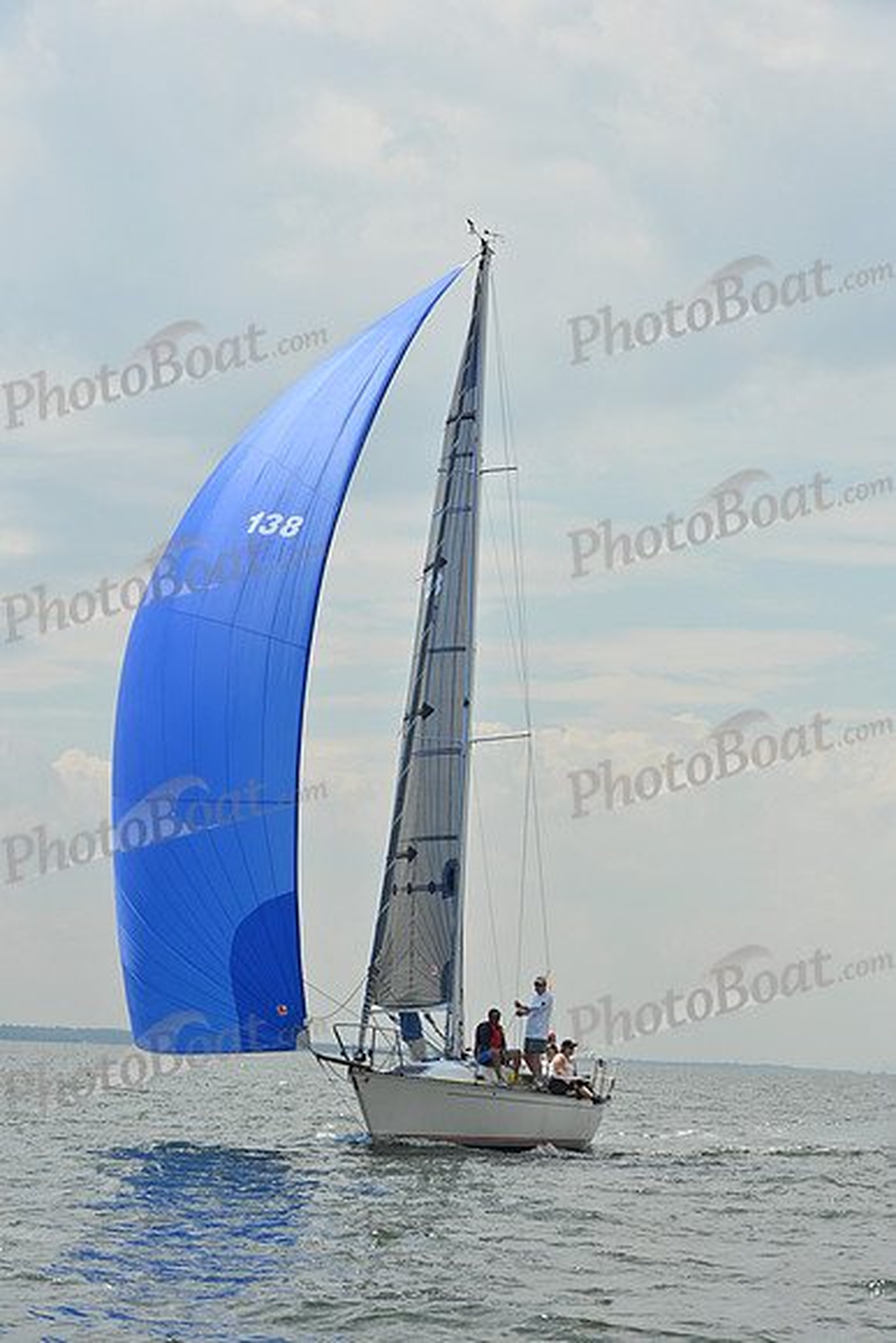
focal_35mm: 112
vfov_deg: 18.3
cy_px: 672
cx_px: 448
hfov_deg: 12.2
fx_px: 4179
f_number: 10
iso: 320
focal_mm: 112
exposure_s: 1/1250
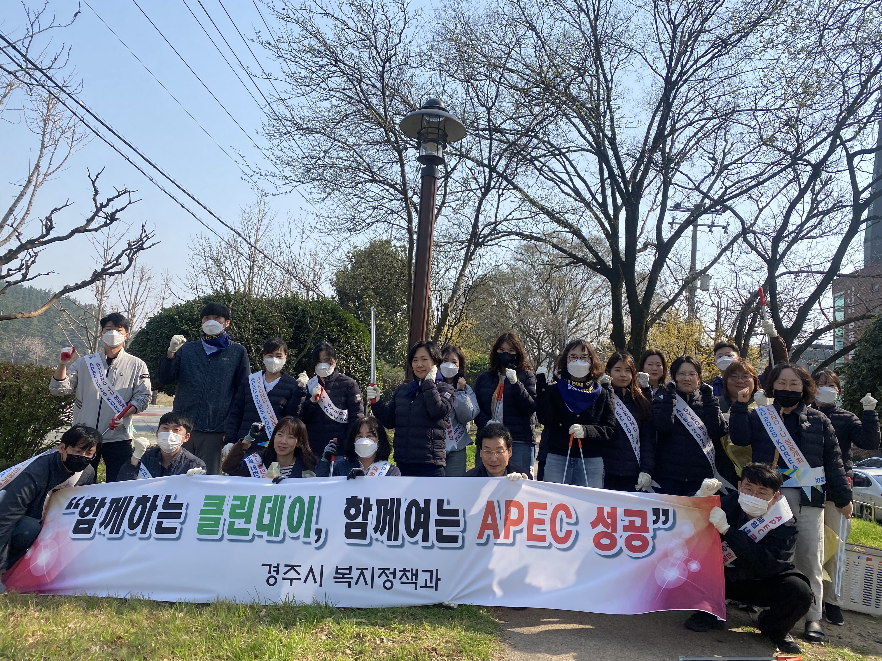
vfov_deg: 53.1
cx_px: 441
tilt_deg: +8.3
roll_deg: -4.4
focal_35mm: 26
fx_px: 662
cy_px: 330
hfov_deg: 67.3
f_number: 1.8
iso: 32
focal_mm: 4.25
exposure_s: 1/1996
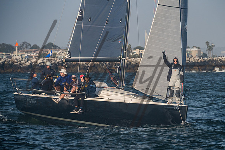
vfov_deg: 5.6
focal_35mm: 244
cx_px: 137
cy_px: 91
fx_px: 1525
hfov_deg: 8.4
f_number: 8
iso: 400
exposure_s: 1/1250
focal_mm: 200
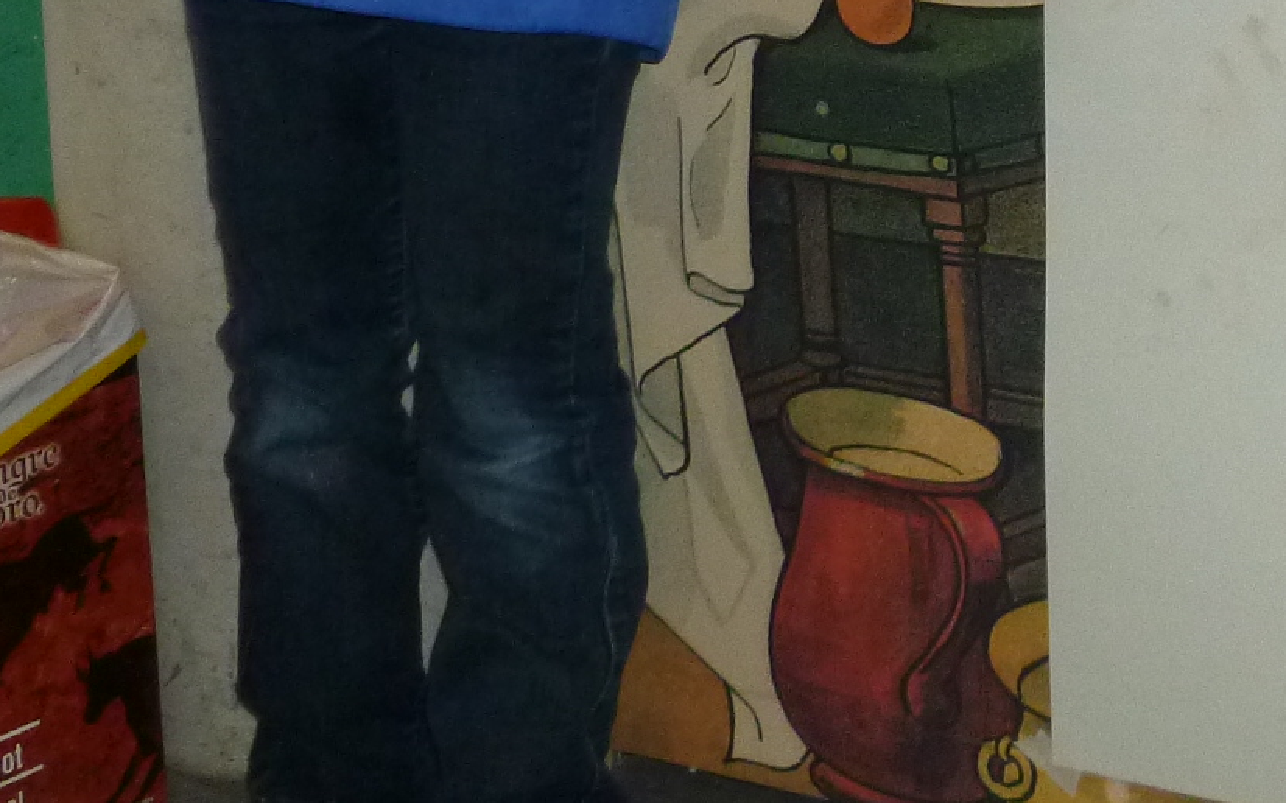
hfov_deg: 21.7
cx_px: 1306
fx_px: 3224
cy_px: -266
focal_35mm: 92
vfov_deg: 13.6
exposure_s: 1/60
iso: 250
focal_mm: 5
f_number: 3.3
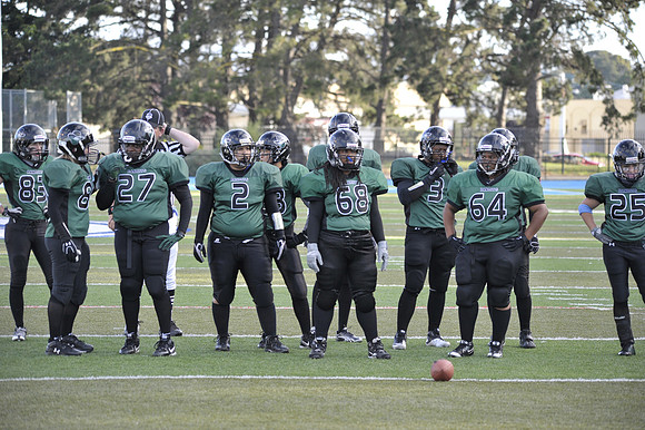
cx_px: 322
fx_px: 3402
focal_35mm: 190
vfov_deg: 7.2
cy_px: 215
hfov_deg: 10.8
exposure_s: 1/1000
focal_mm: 190
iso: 1600
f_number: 5.3
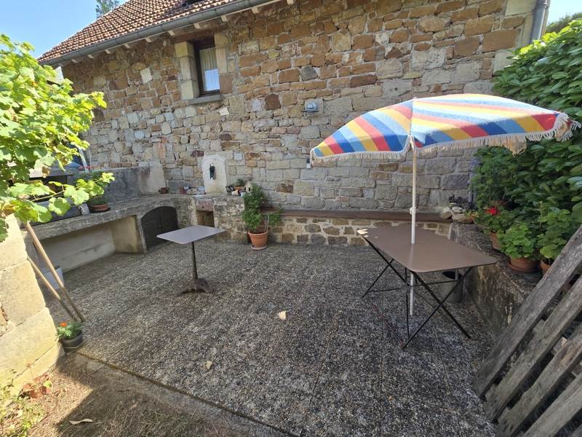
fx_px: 219
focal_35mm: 13
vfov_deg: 89.9
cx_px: 291
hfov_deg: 106.2
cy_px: 218
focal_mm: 2.2
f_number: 2.2
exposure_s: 1/407
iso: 50
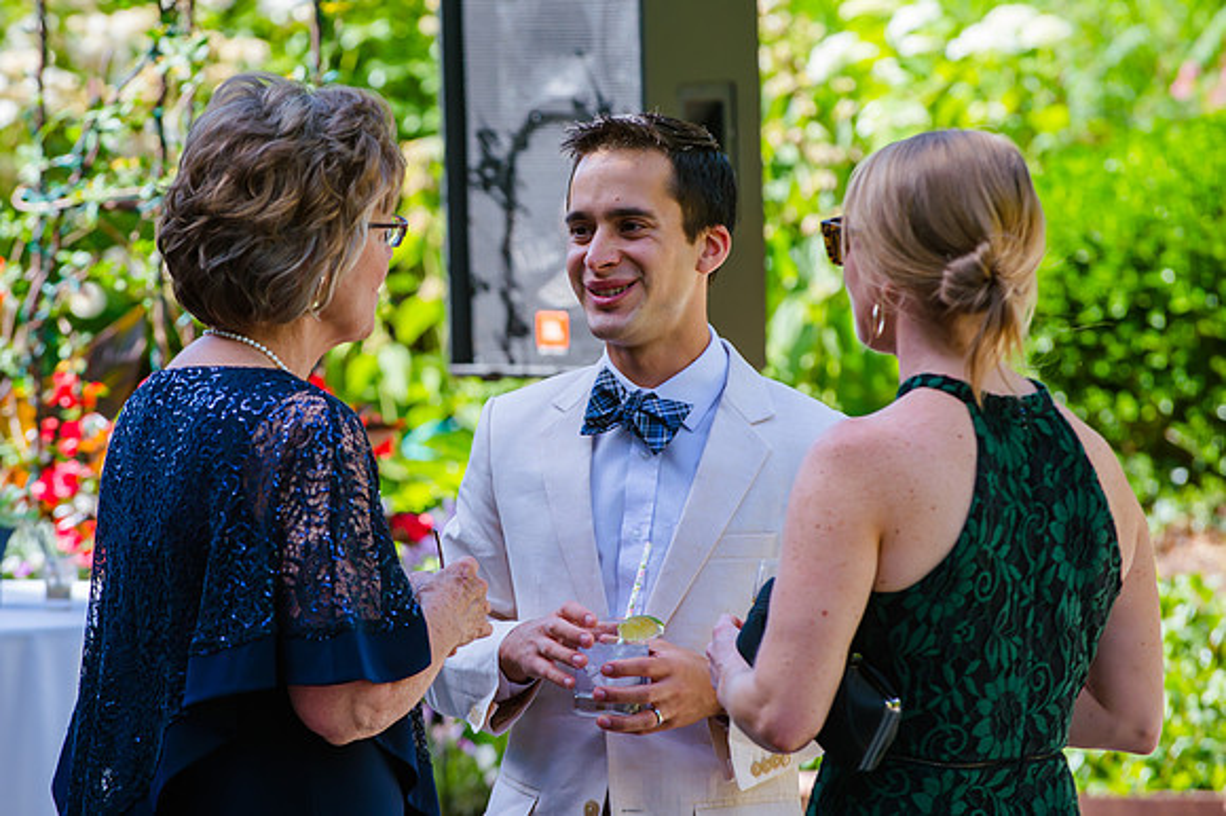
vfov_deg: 5.6
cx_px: 476
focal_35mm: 245
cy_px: 317
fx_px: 8332
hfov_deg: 8.4
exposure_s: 1/400
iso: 400
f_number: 5
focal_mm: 200
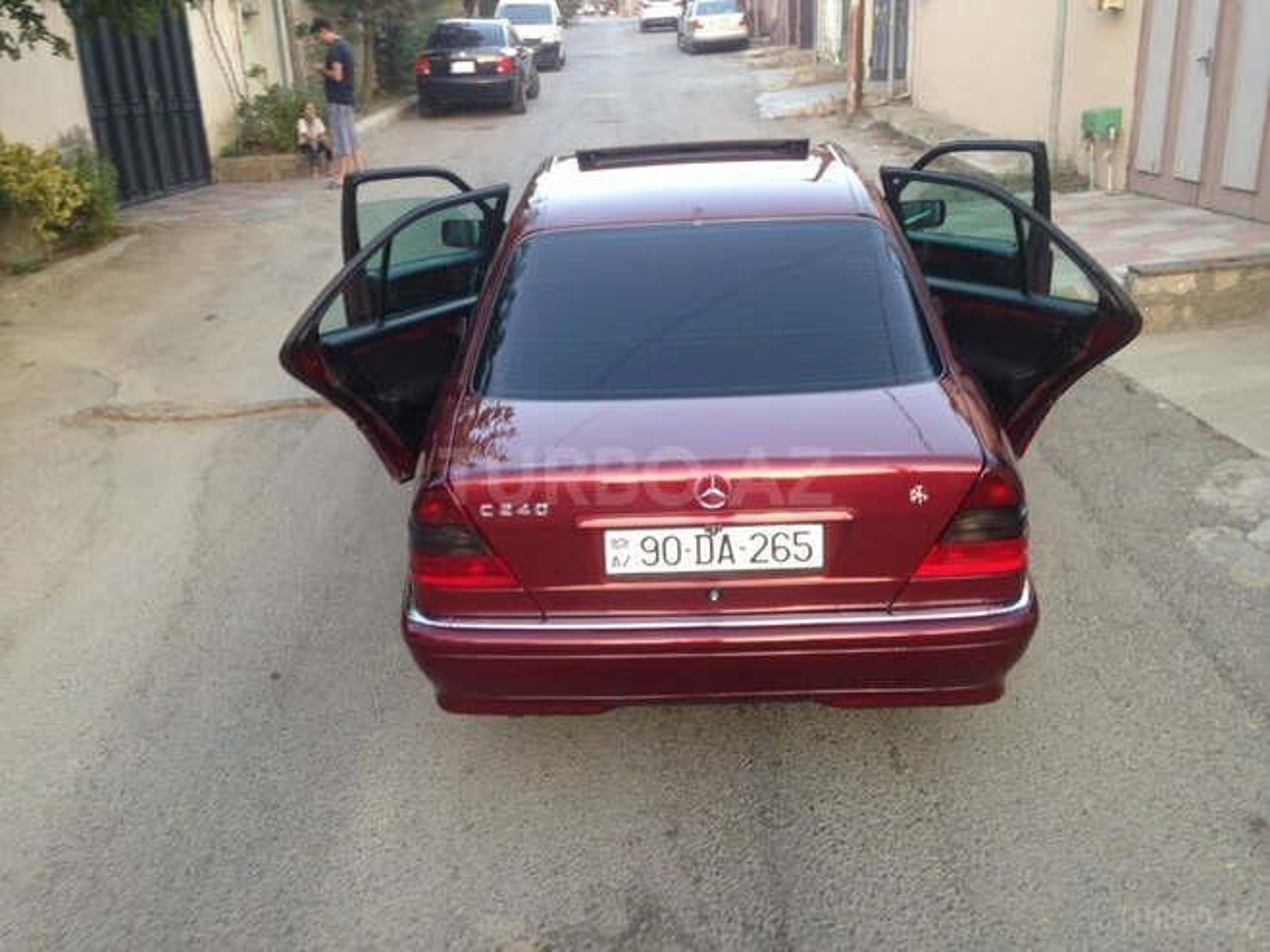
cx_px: 635
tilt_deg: -21.0
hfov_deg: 55.4
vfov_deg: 42.9
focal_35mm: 33
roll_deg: +5.5
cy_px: 476
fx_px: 1211
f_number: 2.4
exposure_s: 1/30
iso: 50
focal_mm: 4.12
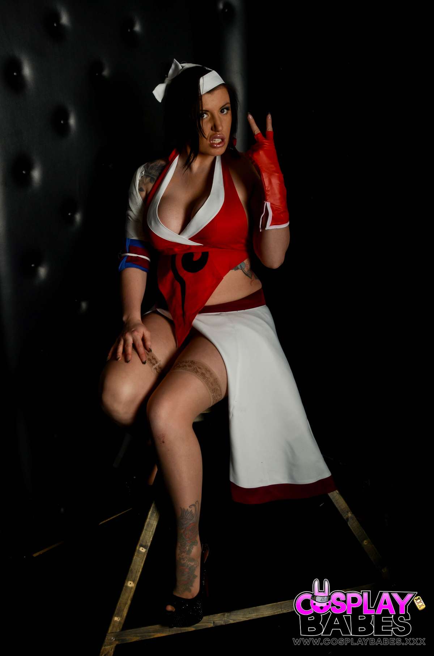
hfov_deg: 36.7
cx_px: 217
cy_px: 328
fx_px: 654
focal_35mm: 36
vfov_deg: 53.2
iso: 200
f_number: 10
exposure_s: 1/200
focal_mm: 24
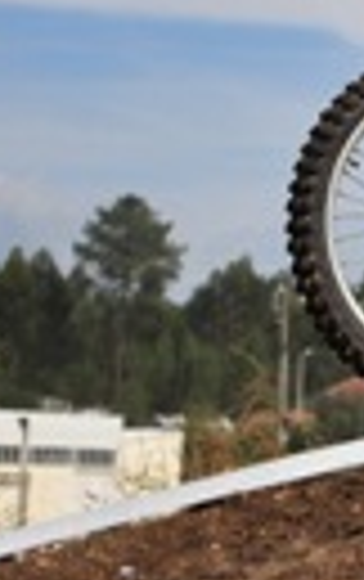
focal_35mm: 203
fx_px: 3211
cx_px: 737
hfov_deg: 6.3
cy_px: -40
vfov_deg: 10.2
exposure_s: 1/4000
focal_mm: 38
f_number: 5
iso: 400
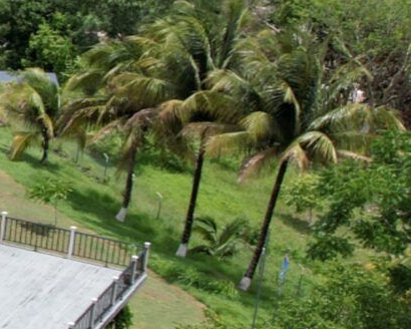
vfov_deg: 12.0
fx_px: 1569
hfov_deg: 12.3
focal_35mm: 129
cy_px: 181
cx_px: -520
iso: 100
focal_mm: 8.38
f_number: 2.8
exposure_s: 1/2000
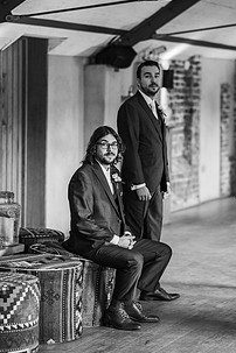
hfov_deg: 10.9
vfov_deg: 16.3
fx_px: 1239
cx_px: 161
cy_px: 158
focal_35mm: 126
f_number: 1.8
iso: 560
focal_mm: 85
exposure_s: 1/200
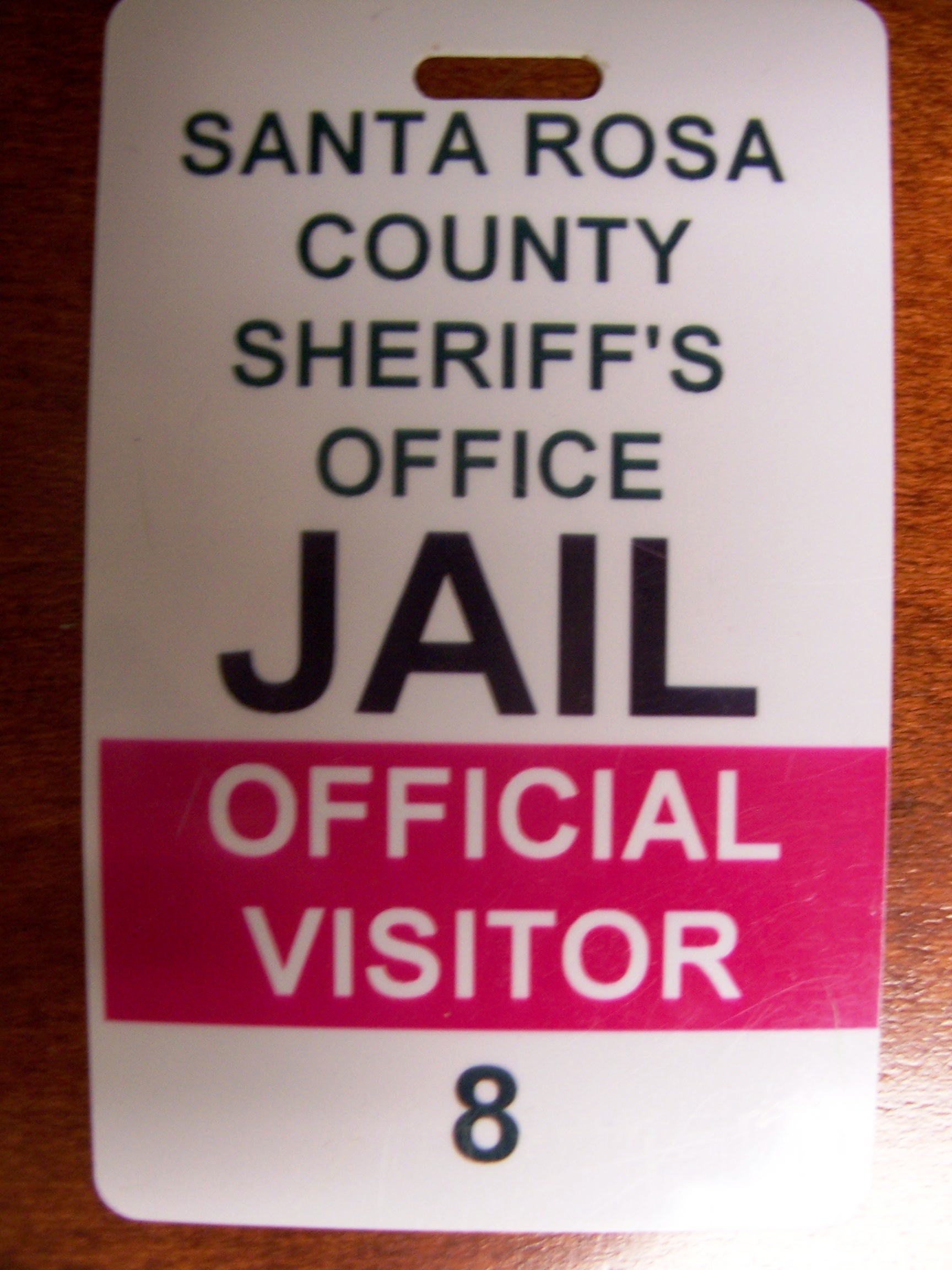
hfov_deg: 40.7
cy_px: 635
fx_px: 1283
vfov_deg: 52.6
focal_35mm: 35
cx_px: 476
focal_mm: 6
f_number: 2.8
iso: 140
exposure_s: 1/20
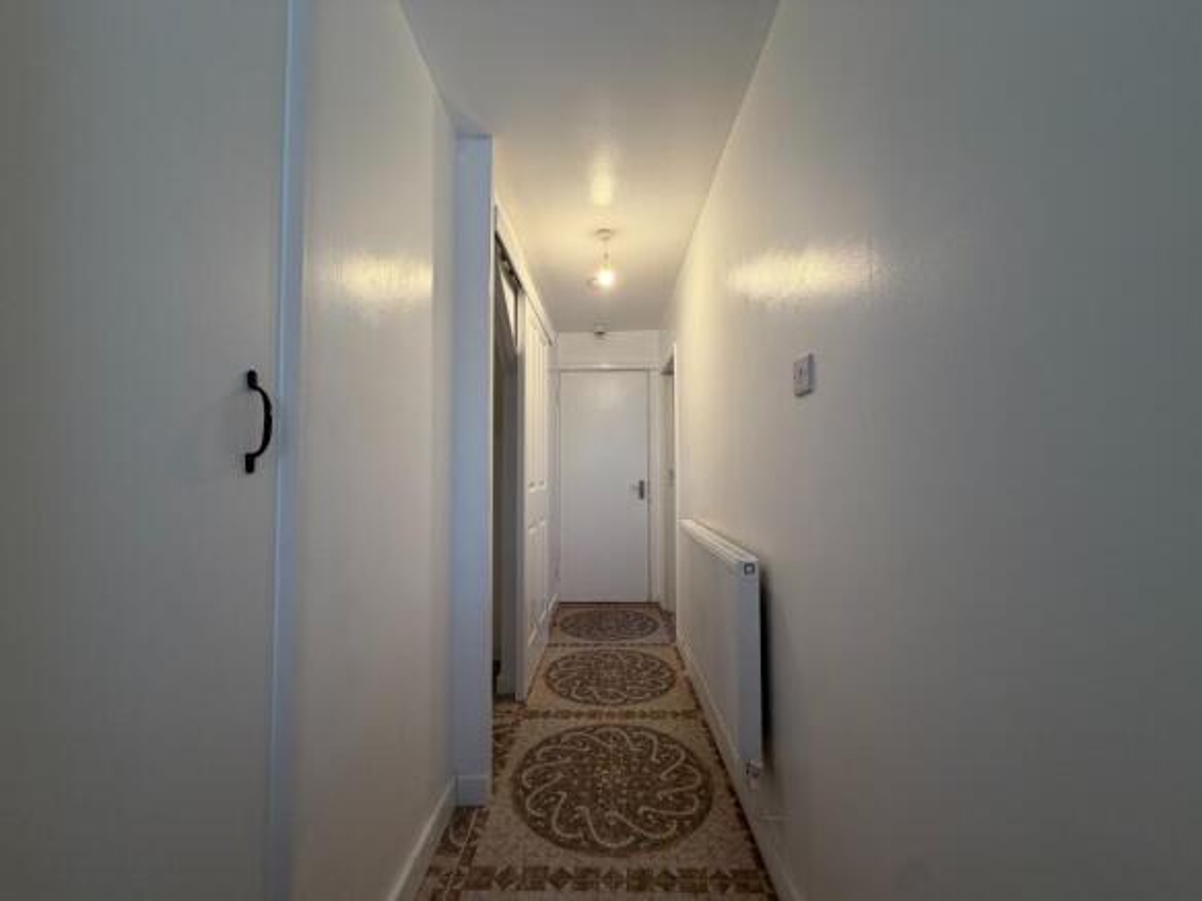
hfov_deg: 102.1
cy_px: 450
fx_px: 486
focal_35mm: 14
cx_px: 601
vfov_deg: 85.7
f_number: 2.2
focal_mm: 2.22
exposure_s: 1/50
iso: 200
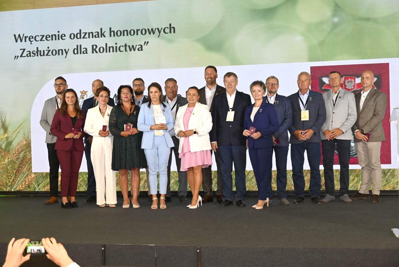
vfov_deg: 25.1
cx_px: 200
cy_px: 134
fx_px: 599
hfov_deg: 36.9
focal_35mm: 54
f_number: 5.6
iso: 500
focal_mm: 54
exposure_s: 1/60
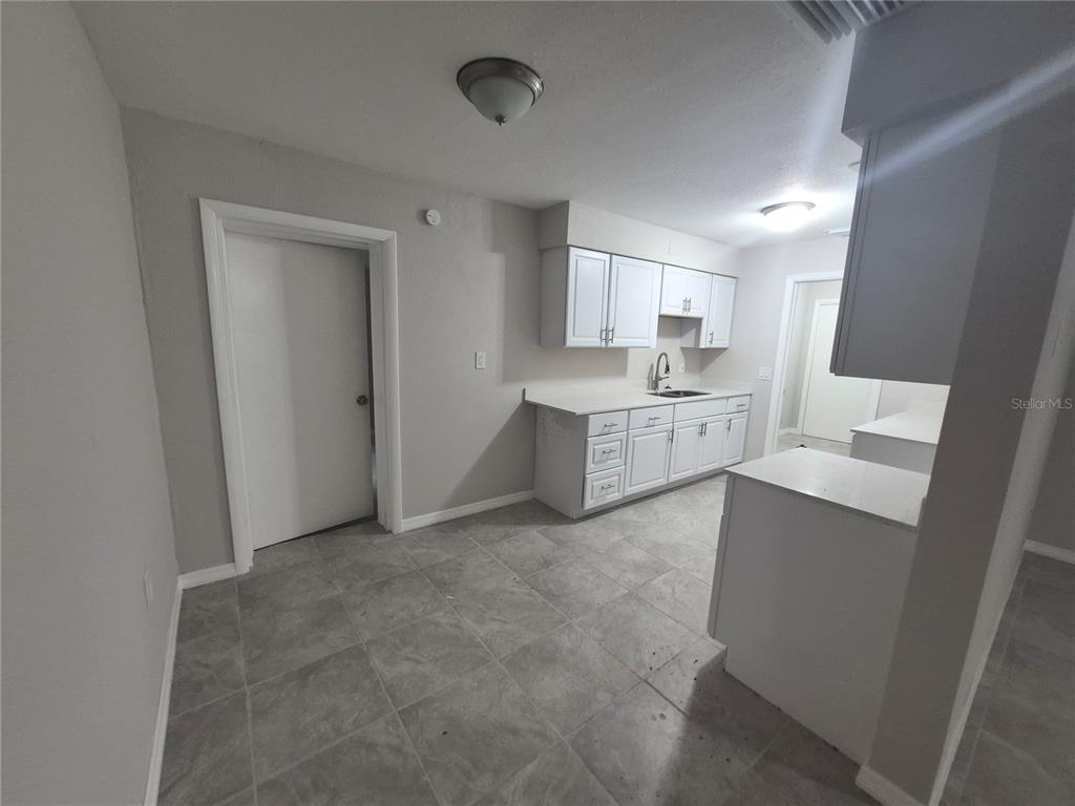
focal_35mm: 13
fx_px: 404
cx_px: 538
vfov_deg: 89.9
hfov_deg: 106.2
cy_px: 403
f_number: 2.2
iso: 250
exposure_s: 1/60
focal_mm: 1.74
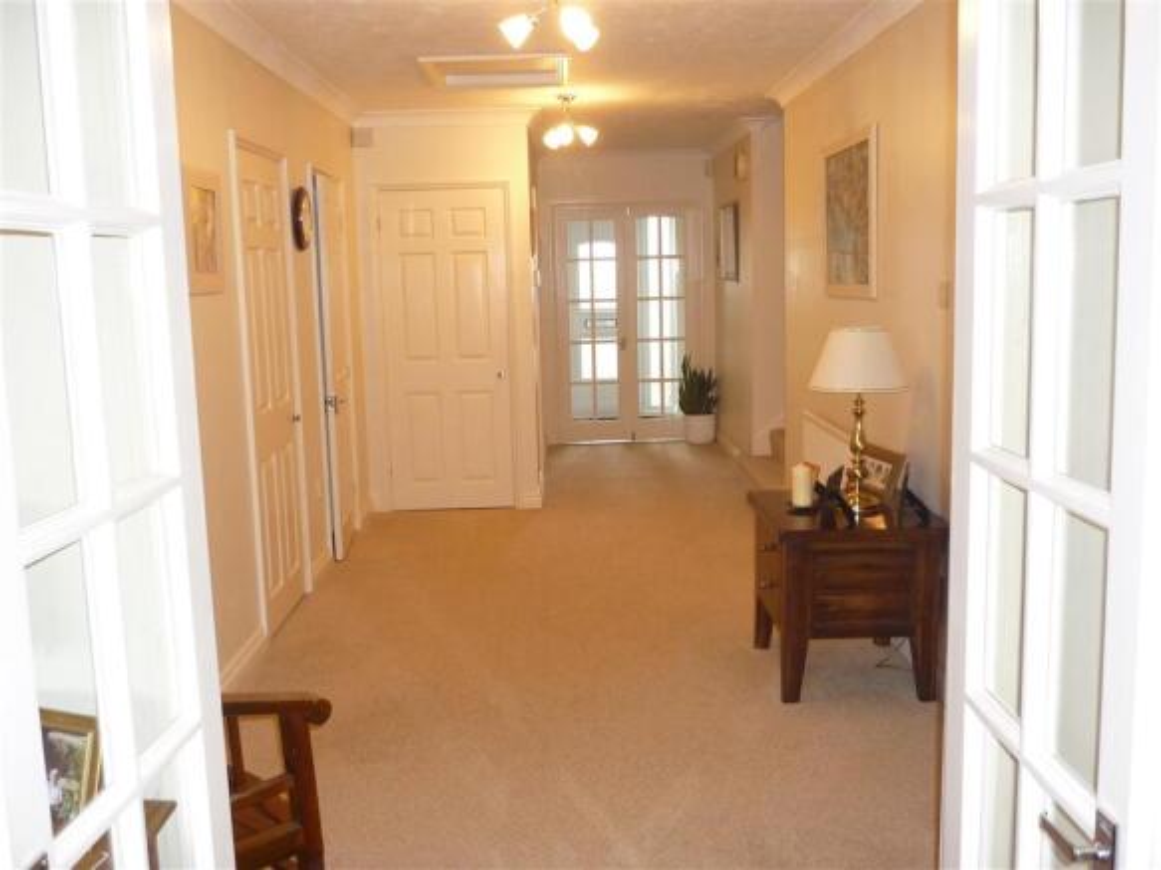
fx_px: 1107
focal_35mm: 33
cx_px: 580
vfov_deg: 42.9
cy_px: 435
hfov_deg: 55.4
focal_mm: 5.5
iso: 250
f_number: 2.8
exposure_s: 1/30
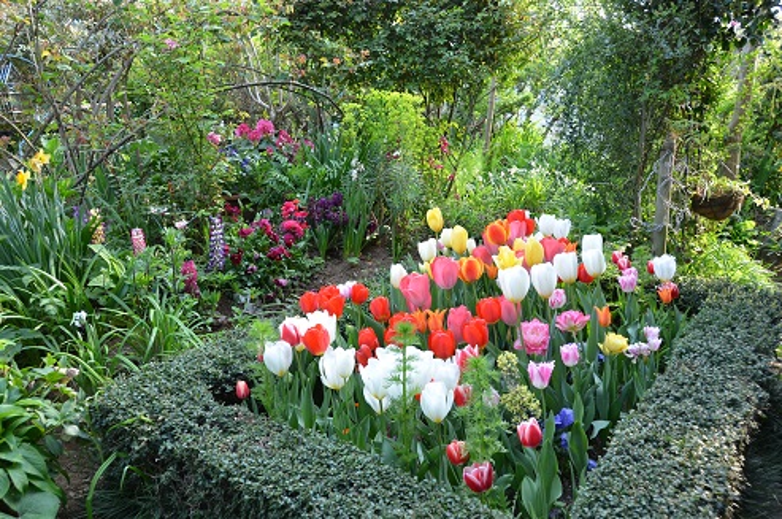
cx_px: 391
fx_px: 716
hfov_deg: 57.3
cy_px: 260
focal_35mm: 33
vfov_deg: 39.8
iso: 250
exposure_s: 1/125
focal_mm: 22
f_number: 5.6
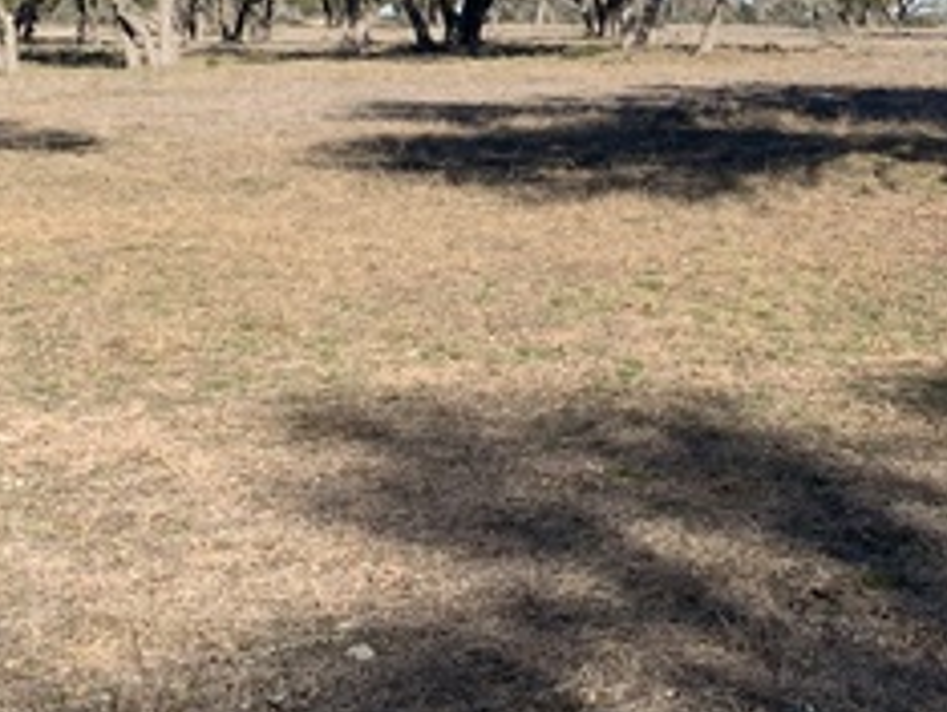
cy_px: -8
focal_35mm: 71
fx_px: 1944
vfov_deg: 20.1
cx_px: 672
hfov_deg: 27.1
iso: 25
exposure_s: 1/1585
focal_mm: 4.25
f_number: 1.8
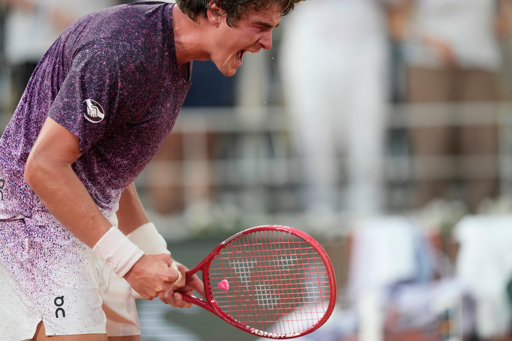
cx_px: 256
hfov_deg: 5.2
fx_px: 5687
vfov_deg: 3.4
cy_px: 170
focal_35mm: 400
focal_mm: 400
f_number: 2.8
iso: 2500
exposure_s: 1/2500
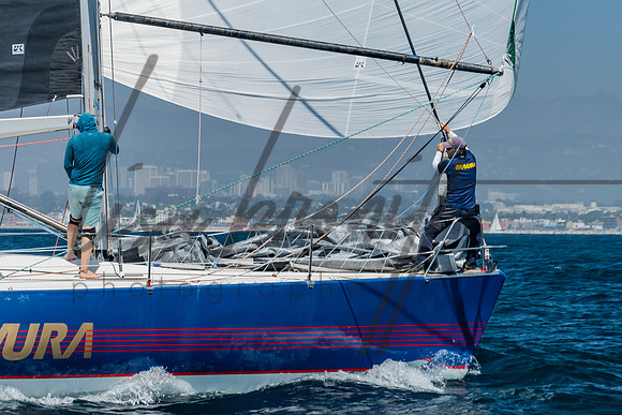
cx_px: 119
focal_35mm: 241
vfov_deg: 5.7
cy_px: 156
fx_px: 4167
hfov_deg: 8.5
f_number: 6.3
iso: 160
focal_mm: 90
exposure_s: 1/400
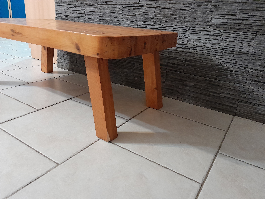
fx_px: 199
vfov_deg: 53.1
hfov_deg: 67.3
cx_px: 132
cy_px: 100
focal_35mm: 26
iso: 800
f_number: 1.8
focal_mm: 3.98
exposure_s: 1/20
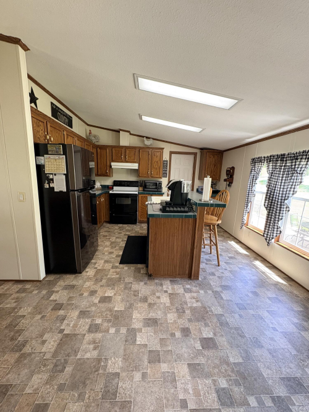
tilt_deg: -10.8
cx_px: 154
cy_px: 206
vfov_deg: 102.1
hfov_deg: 85.7
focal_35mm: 14
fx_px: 167
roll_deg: -3.1
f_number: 2.2
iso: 200
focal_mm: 2.22
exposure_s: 1/60
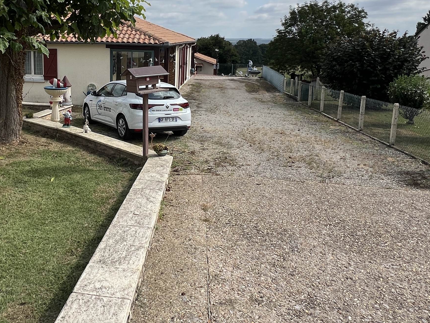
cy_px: 92
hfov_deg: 57.6
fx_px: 373
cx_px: 121
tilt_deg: -8.3
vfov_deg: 45.6
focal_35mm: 30
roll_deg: -0.2
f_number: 1.8
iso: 32
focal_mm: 1.57
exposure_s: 1/1531
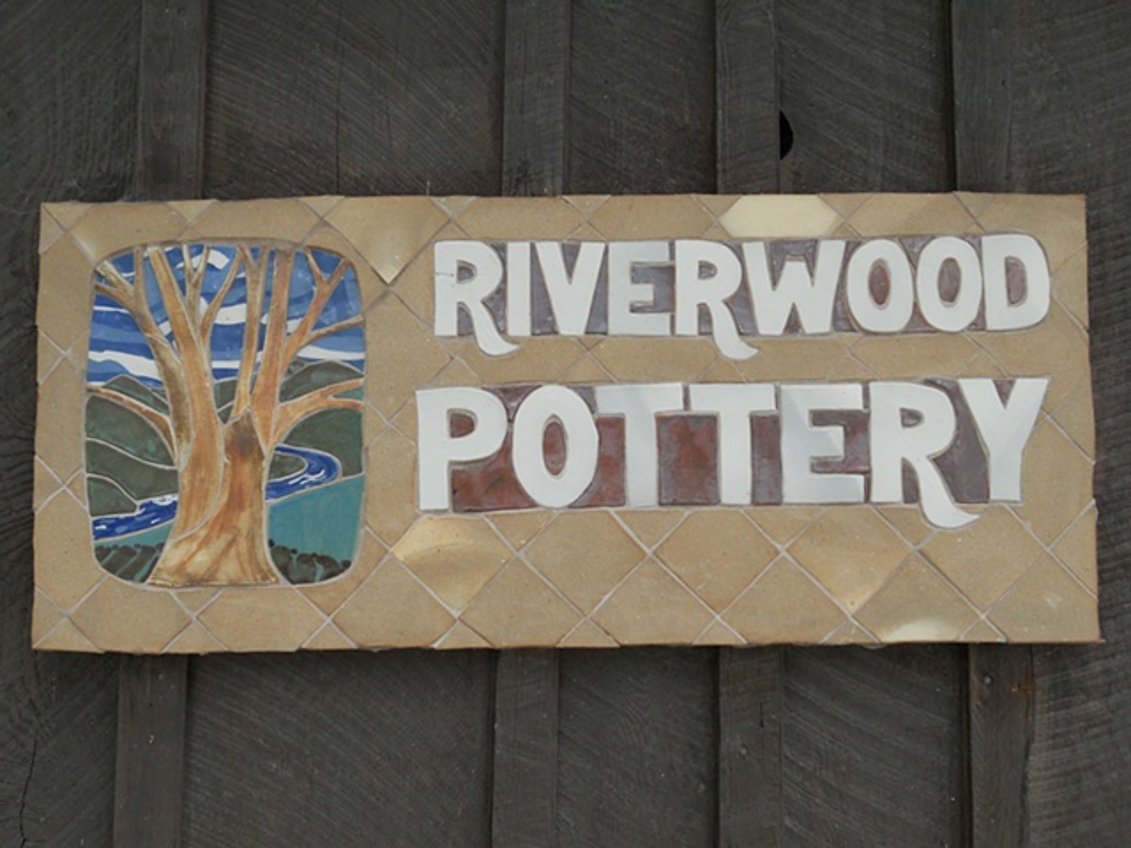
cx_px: 566
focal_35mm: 38
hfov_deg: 49.0
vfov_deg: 37.7
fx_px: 1242
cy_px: 424
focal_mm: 6.9
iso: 250
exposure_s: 1/250
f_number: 3.9
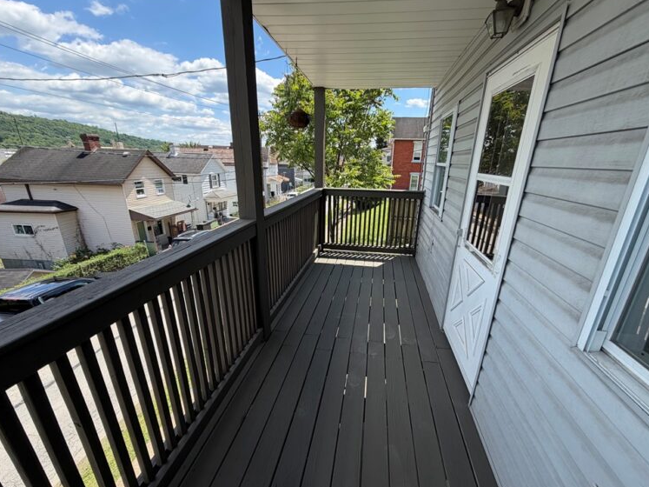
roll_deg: -1.3
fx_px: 281
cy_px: 253
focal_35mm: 15
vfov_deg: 81.7
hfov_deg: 98.1
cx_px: 340
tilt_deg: -18.1
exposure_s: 1/502
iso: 40
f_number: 2.2
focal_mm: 2.22
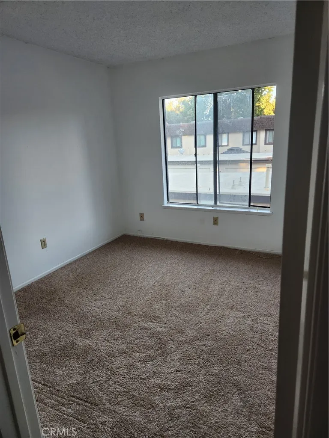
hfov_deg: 58.9
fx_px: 291
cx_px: 164
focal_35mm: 23
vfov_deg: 73.9
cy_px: 219
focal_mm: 5.4
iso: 160
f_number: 1.8
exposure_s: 1/180
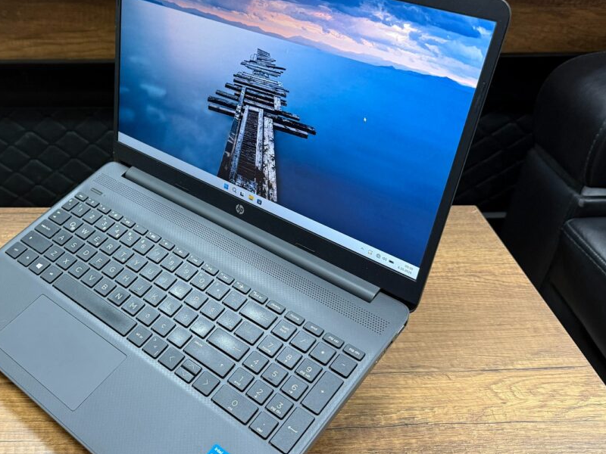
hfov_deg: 50.0
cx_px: 180
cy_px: 241
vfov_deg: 39.6
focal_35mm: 36
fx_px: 630
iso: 250
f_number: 1.78
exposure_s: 1/50
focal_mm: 6.76
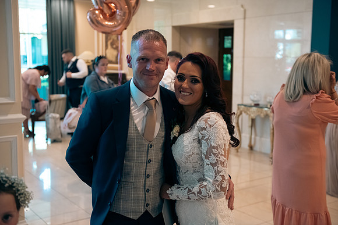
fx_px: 423
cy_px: 112
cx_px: 169
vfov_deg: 29.9
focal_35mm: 45
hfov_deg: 43.6
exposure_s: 1/160
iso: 1250
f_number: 3.5
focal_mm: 45
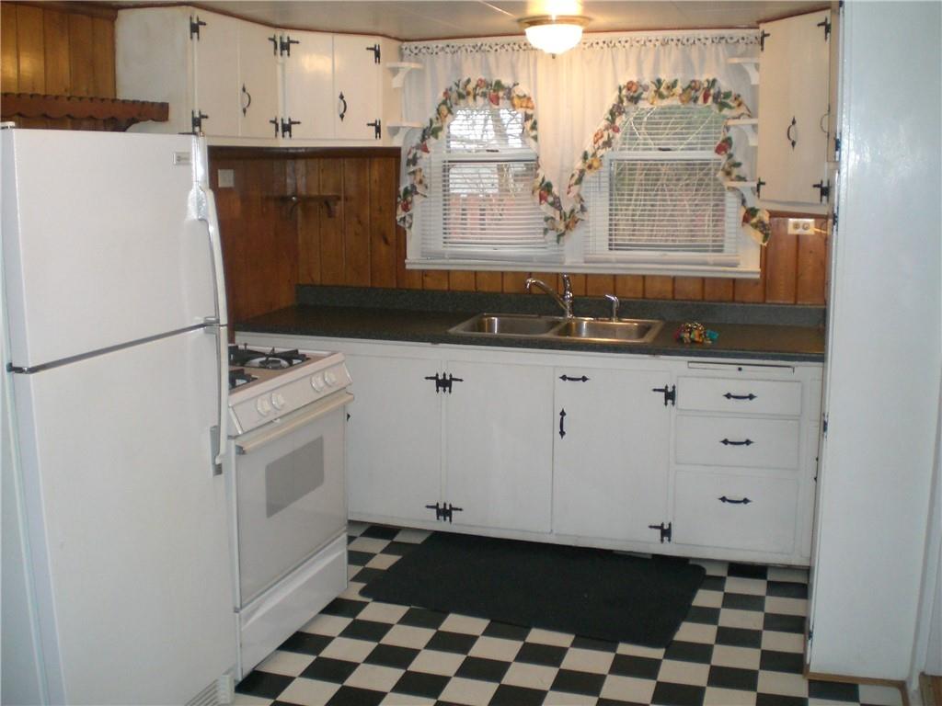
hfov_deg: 49.0
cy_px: 353
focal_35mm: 38
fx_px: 1034
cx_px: 471
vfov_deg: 37.7
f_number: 3.1
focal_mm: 6.3
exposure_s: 1/60
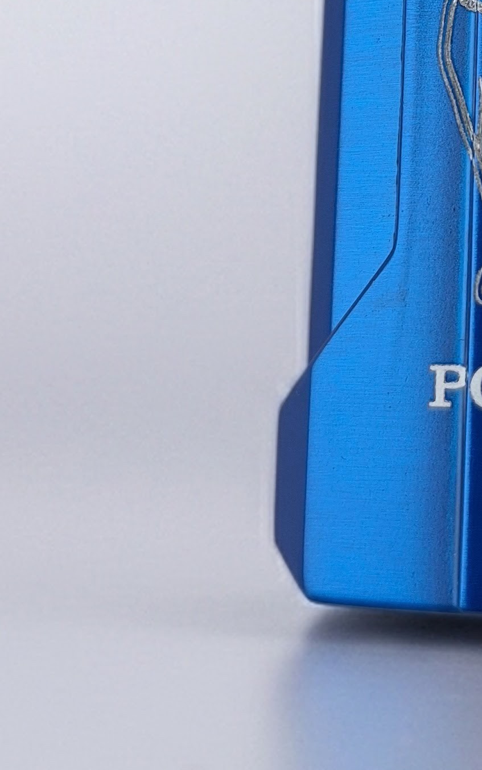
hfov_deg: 17.3
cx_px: 580
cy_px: -71
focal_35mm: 72
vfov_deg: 26.4
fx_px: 1512
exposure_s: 1/570
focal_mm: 5.4
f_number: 1.8
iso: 80
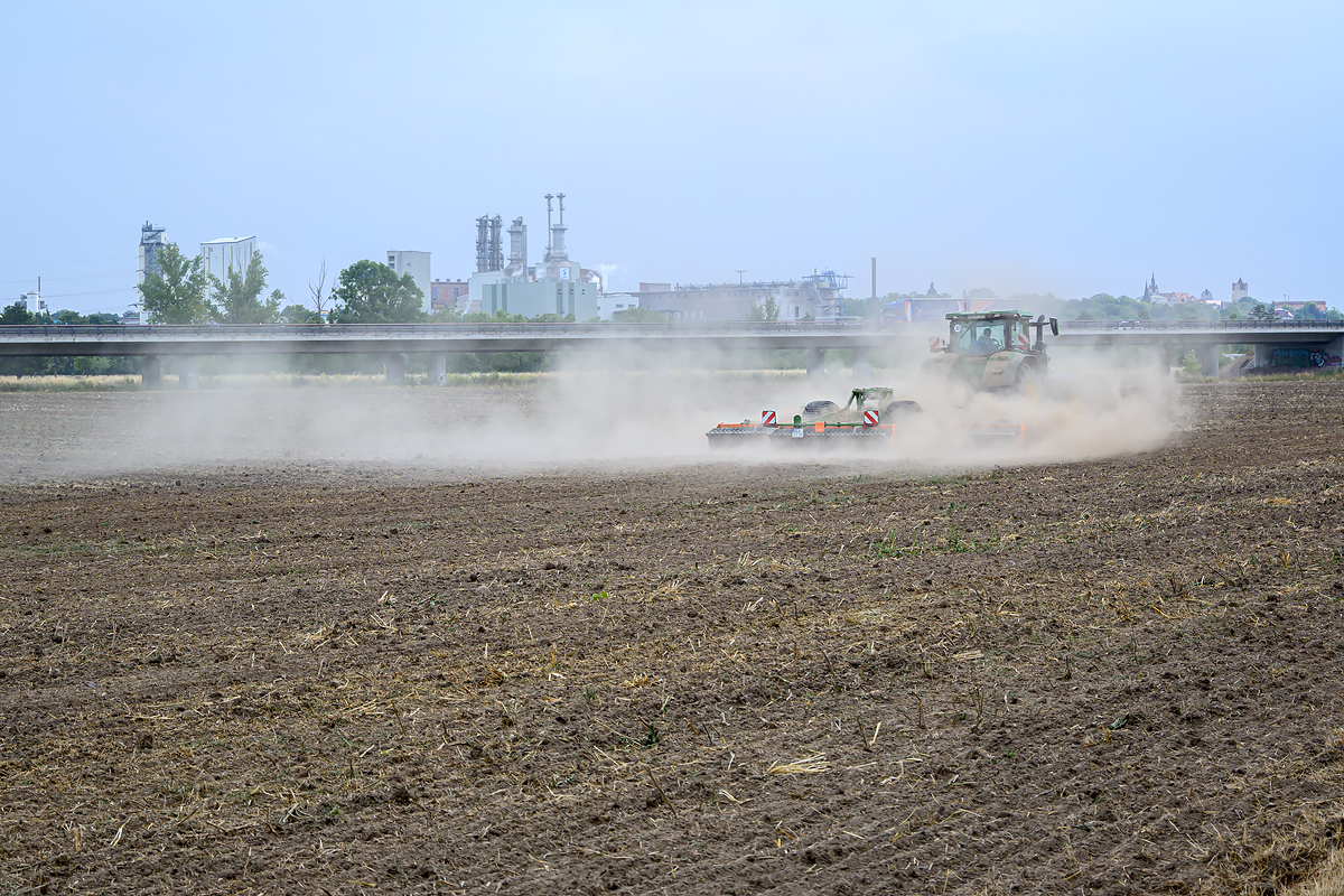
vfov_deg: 18.2
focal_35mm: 75
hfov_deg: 27.0
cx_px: 672
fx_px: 2800
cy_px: 448
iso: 200
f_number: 6.3
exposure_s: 1/500
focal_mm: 50
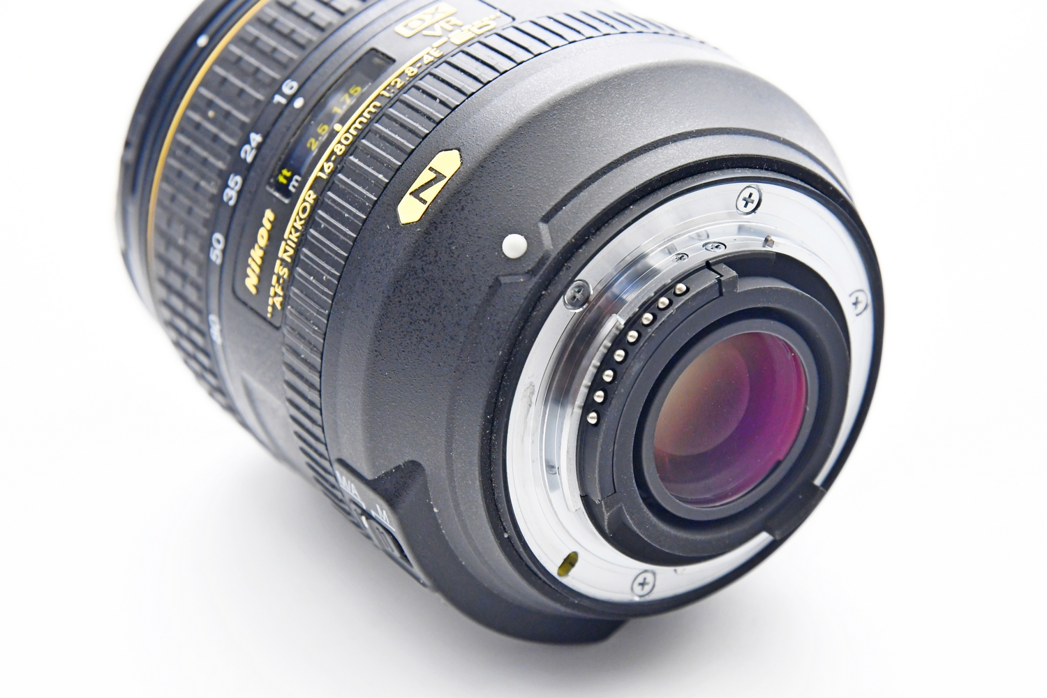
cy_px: 349
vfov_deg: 12.7
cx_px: 524
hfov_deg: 18.9
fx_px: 3141
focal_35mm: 108
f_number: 8
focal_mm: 72
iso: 1600
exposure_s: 1/125
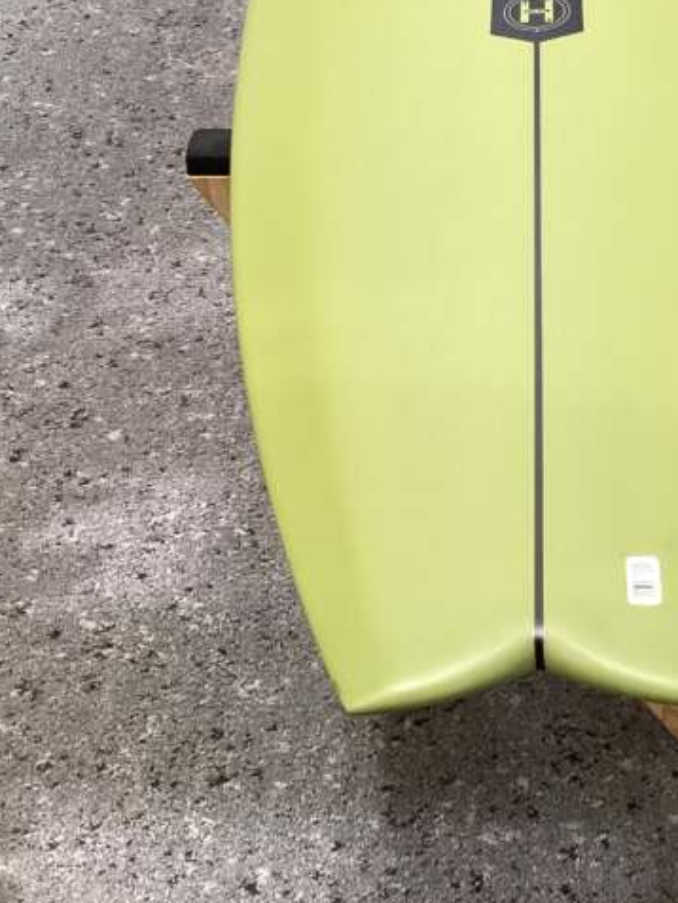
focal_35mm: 52
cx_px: 528
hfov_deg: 27.6
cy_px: 174
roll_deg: +0.9
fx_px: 1357
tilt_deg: -40.9
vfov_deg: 35.6
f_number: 2.4
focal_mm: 3.3
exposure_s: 1/60
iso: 125
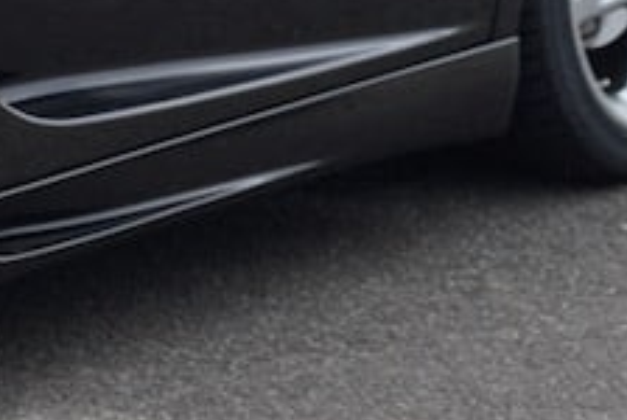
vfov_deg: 3.3
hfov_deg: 4.9
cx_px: -647
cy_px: -78
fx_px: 7168
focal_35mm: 411
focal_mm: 72
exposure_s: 1/160
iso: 160
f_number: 4
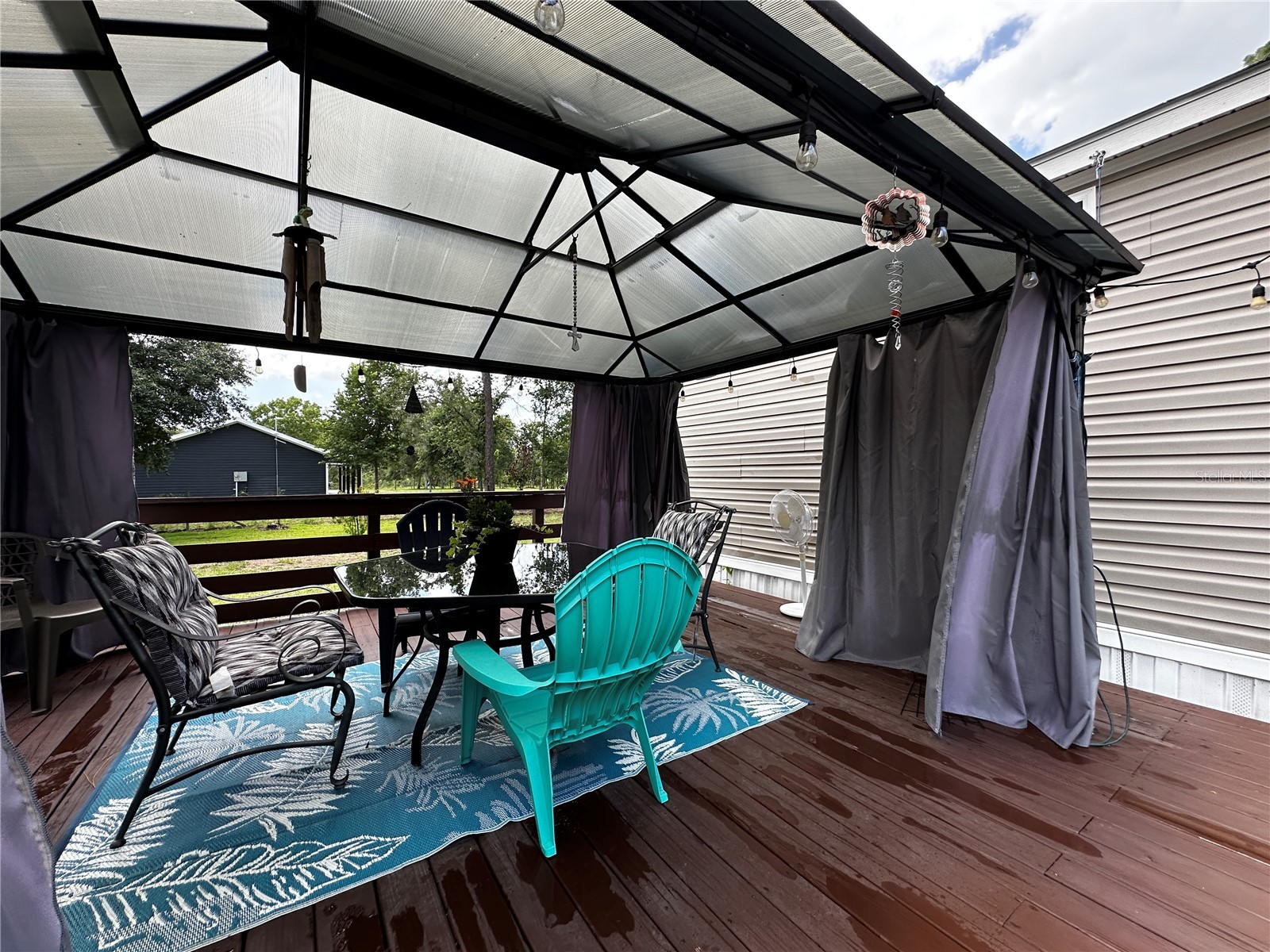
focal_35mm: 14
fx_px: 514
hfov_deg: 102.1
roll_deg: -0.5
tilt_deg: -0.5
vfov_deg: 85.7
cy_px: 476
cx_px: 635
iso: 40
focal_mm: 2.22
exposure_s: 1/359
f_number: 2.2
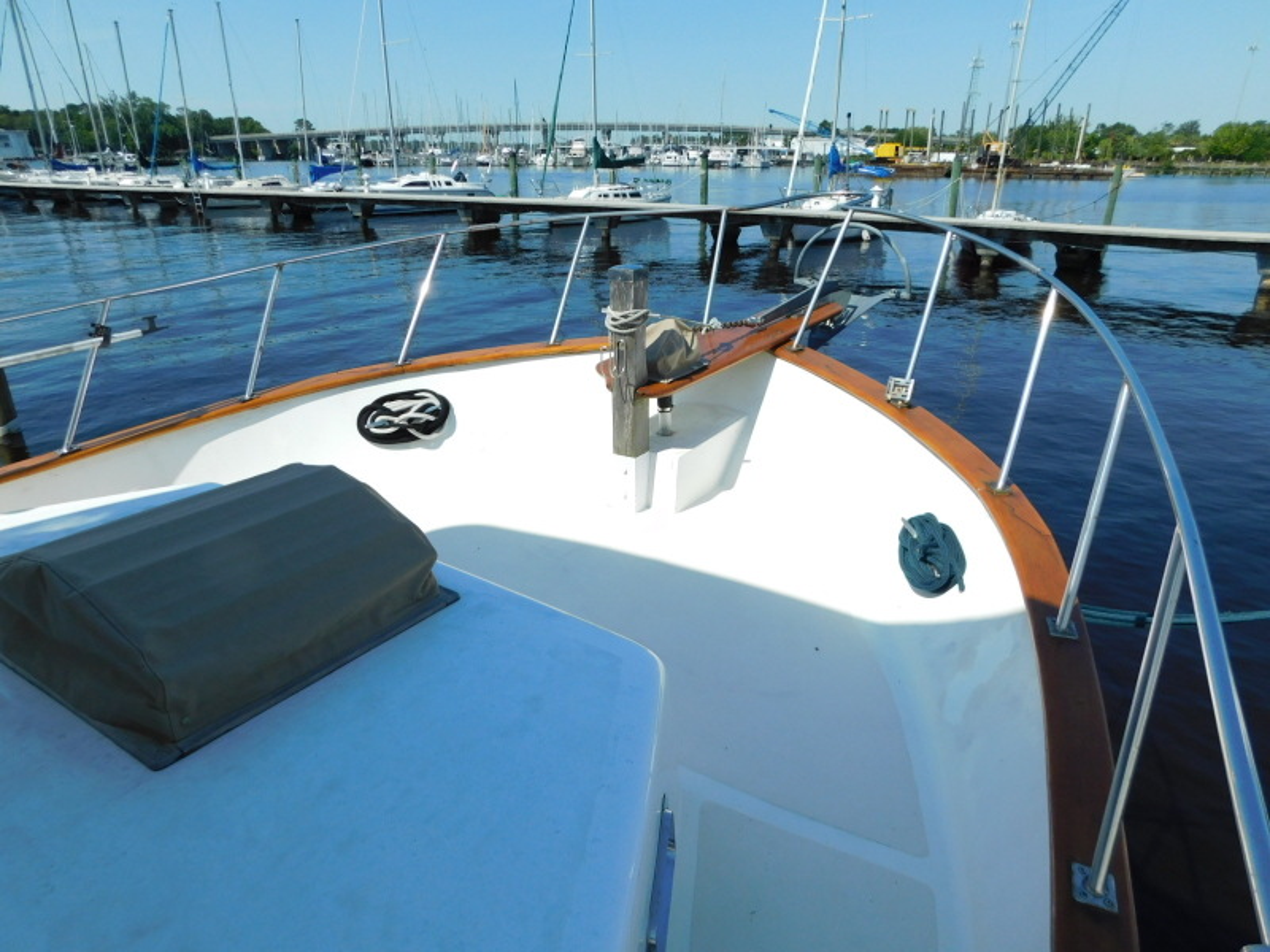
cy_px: 476
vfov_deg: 58.9
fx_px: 844
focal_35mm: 23
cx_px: 635
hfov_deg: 73.9
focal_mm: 4
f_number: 6
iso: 125
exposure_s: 1/640
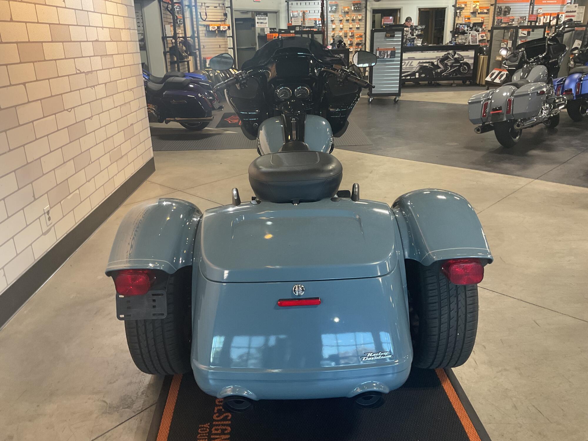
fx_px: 493
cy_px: 220
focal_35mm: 29
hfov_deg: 61.7
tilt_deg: -20.2
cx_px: 294
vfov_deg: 48.2
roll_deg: +4.2
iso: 100
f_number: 1.8
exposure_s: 1/60
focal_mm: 3
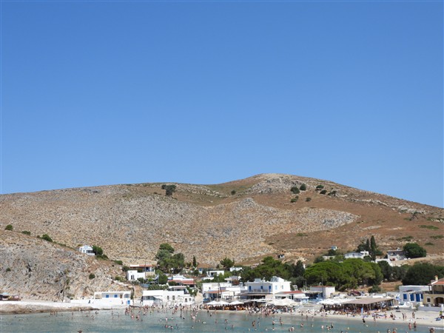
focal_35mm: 43
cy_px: 166
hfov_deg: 43.9
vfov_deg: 33.6
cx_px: 222
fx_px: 552
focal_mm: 7.7
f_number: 3.2
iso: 100
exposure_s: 1/2000
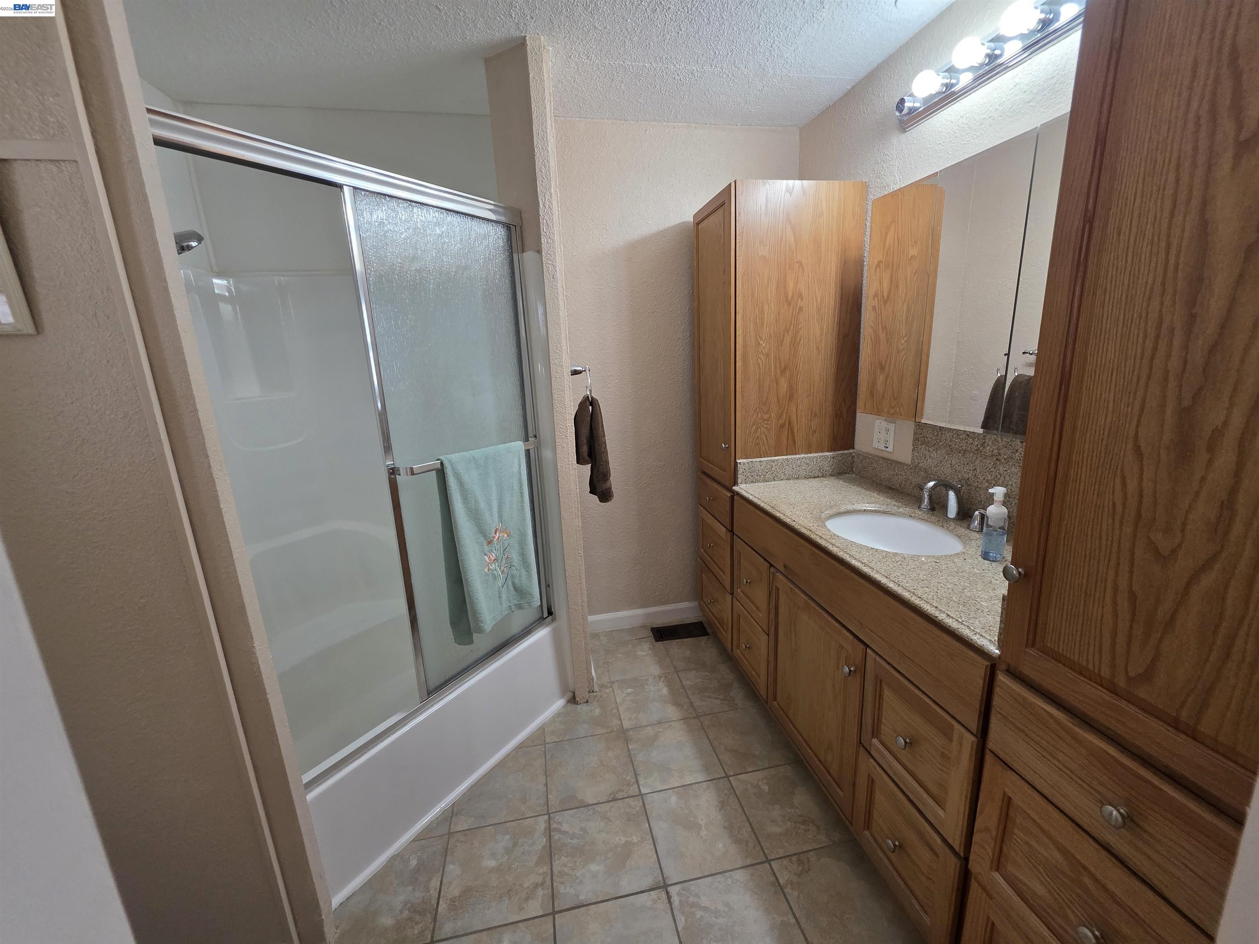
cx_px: 630
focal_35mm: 13
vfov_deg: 89.9
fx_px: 473
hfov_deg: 106.2
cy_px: 472
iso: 200
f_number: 1.9
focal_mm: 2.2
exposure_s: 1/120
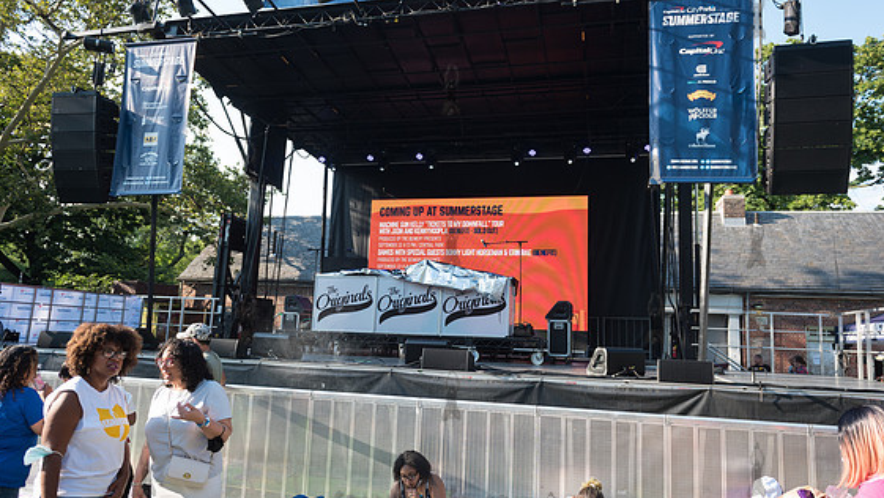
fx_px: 610
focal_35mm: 26
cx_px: 451
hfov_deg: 71.9
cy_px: 240
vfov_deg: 44.4
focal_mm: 24
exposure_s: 1/500
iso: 200
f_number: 4
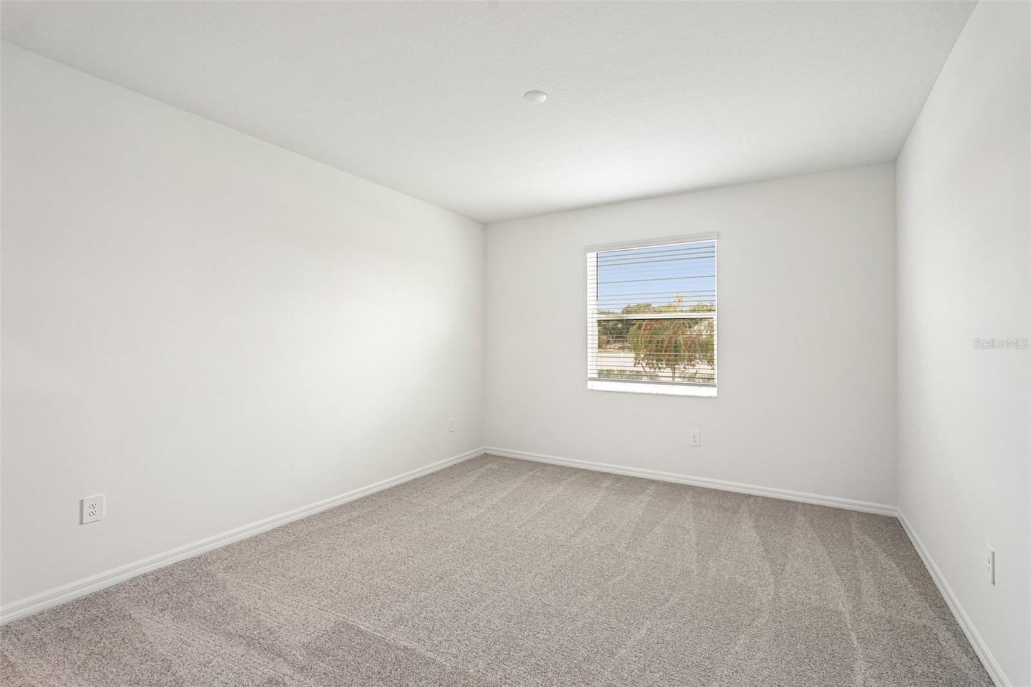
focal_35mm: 16
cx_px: 516
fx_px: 458
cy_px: 344
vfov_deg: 73.7
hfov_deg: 96.7
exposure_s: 1/40
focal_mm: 16
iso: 400
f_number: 8
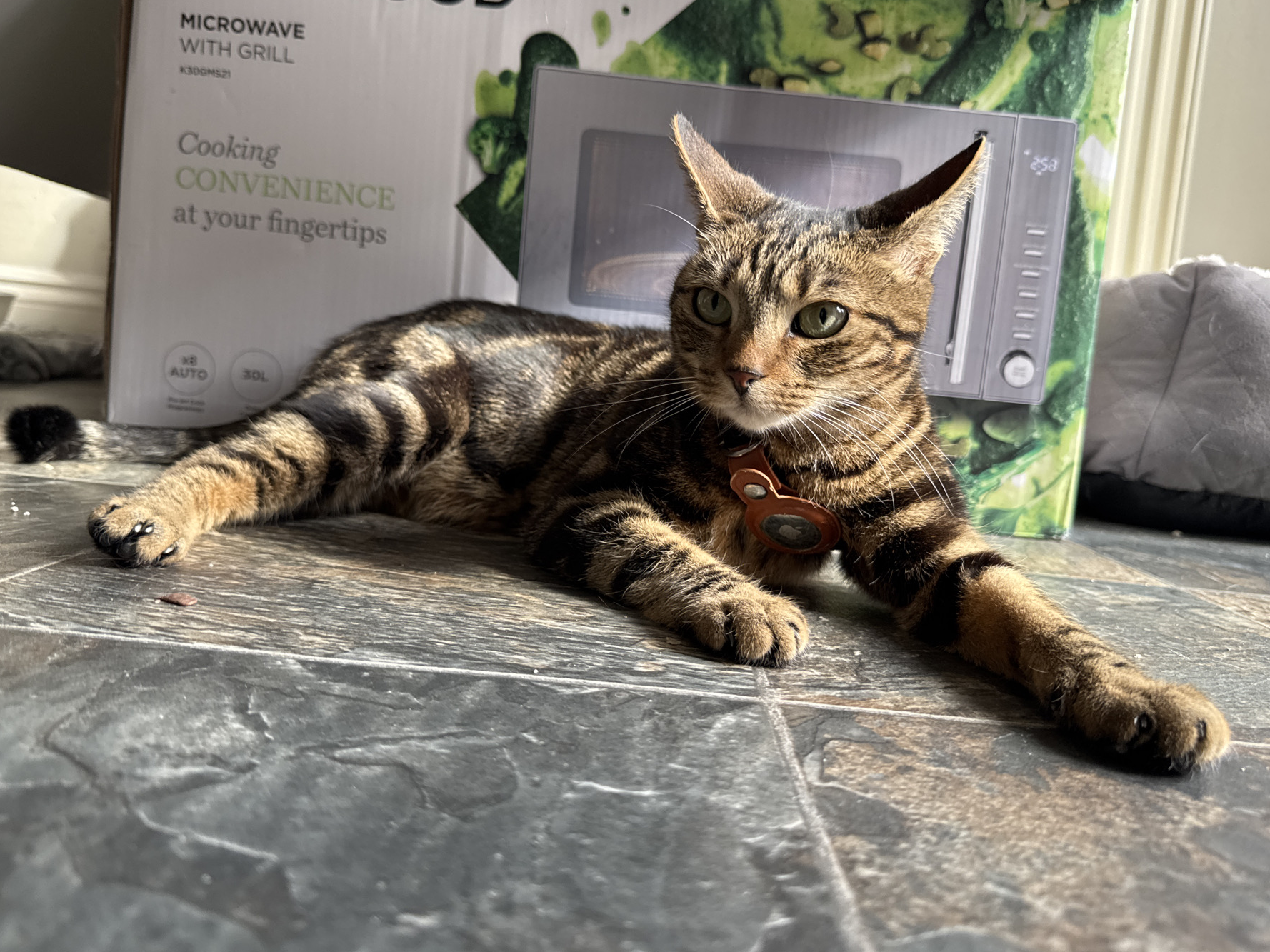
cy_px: 440
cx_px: 659
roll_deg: -6.2
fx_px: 990
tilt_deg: -5.1
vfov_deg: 51.3
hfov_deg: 65.3
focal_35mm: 27
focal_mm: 6.76
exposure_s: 1/121
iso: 125
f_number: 1.78
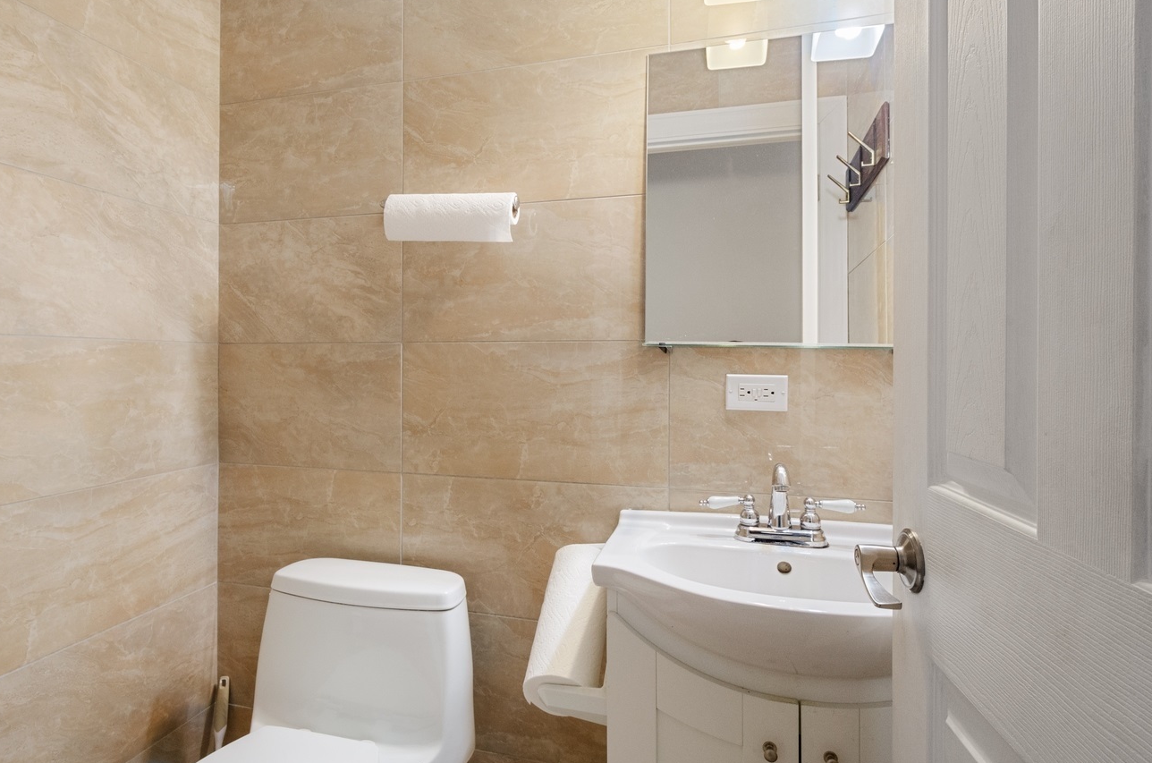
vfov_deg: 64.2
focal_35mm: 19
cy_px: 342
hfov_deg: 86.9
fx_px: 607
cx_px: 532
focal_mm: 10
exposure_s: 1/8
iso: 800
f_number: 9
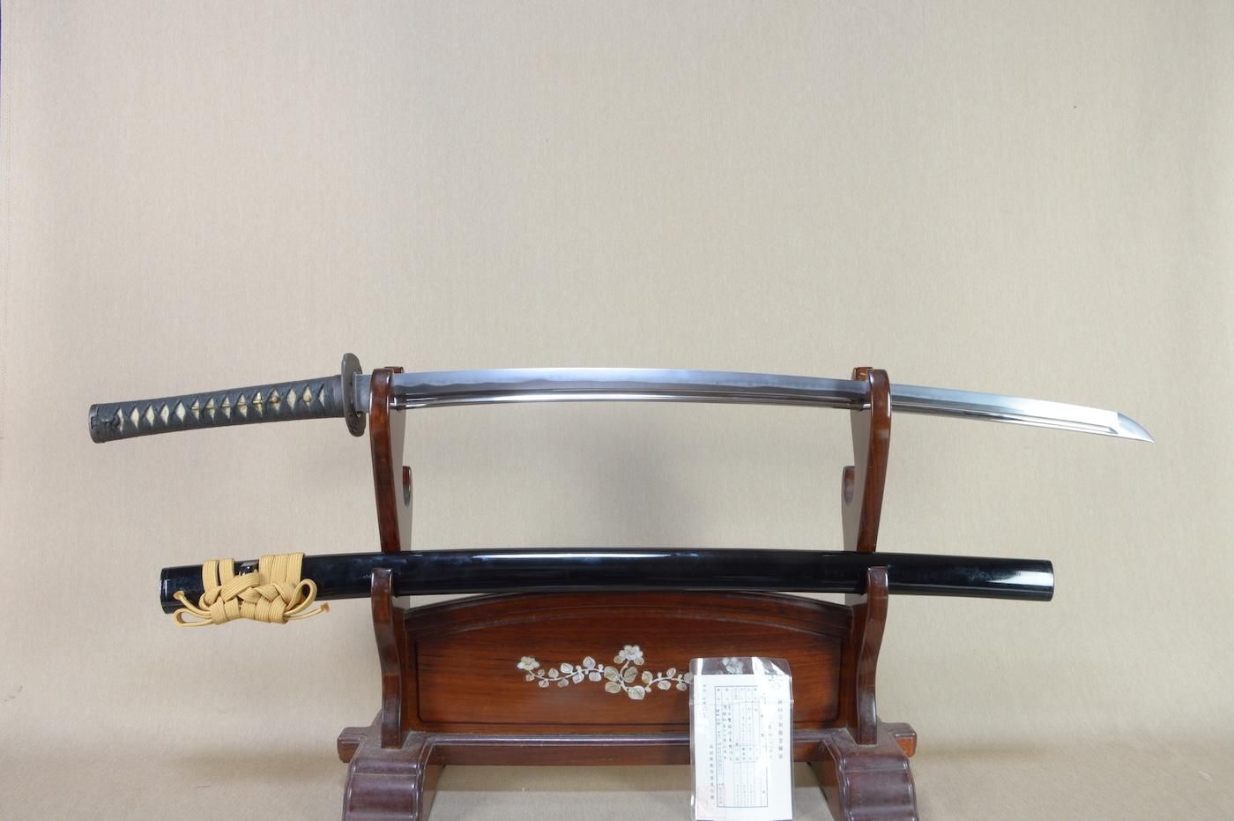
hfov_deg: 67.4
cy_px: 410
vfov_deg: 47.9
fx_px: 925
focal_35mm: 27
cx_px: 617
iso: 400
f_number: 11
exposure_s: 1/1.6
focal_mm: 18
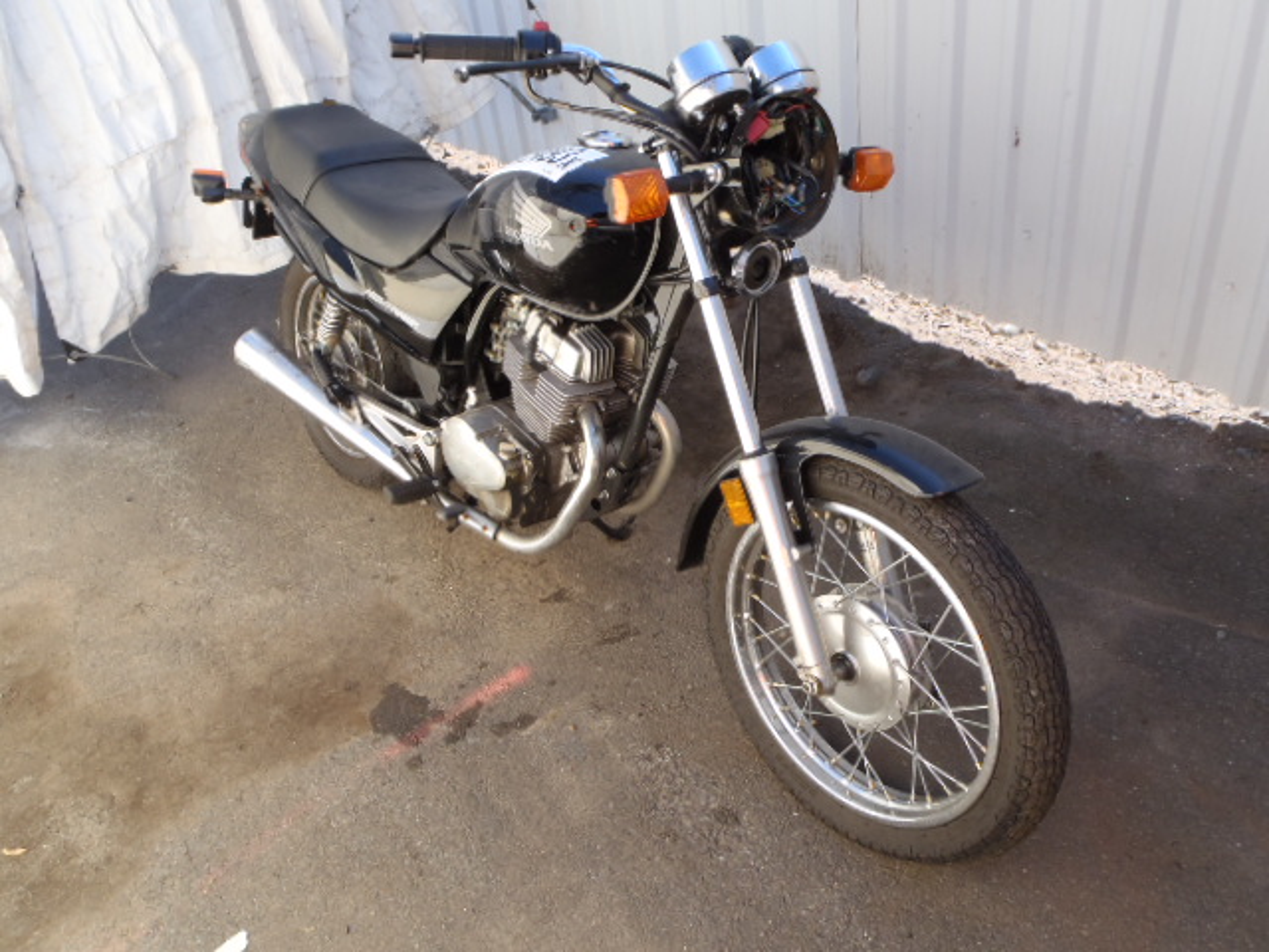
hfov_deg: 63.4
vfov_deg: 49.7
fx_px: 1026
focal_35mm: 28
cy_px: 476
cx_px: 634
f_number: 4.5
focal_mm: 5
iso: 80
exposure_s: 1/125
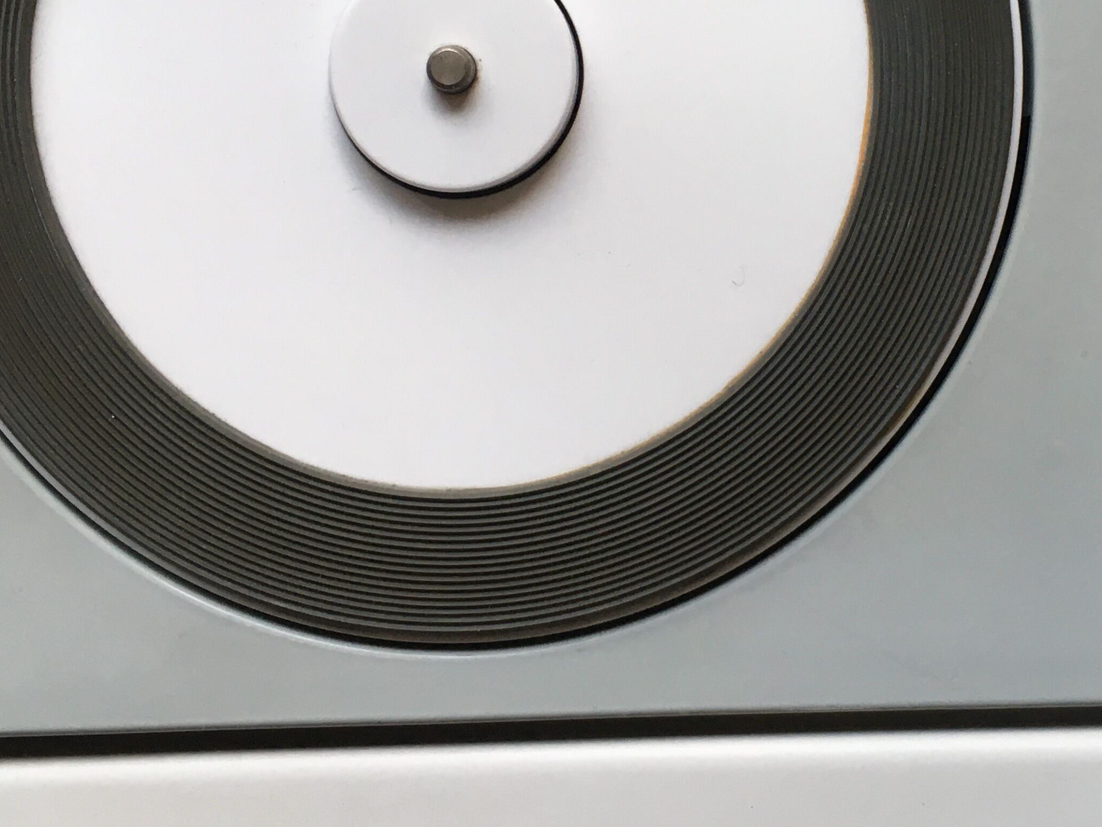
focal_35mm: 57
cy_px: 175
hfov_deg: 33.3
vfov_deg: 25.3
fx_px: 1815
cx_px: 772
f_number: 2.2
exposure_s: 1/33
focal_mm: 4.15
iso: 32
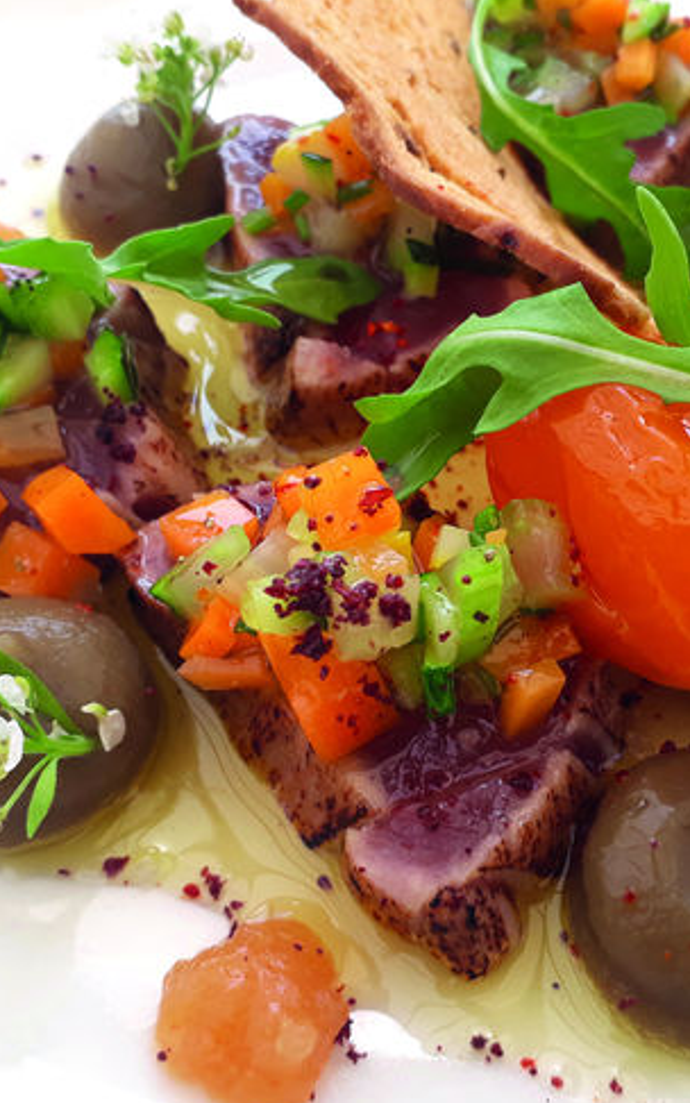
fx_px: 1323
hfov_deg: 29.0
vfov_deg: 45.3
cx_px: 478
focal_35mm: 44
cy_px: 536
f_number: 1.9
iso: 40
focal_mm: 3.6
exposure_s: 1/365
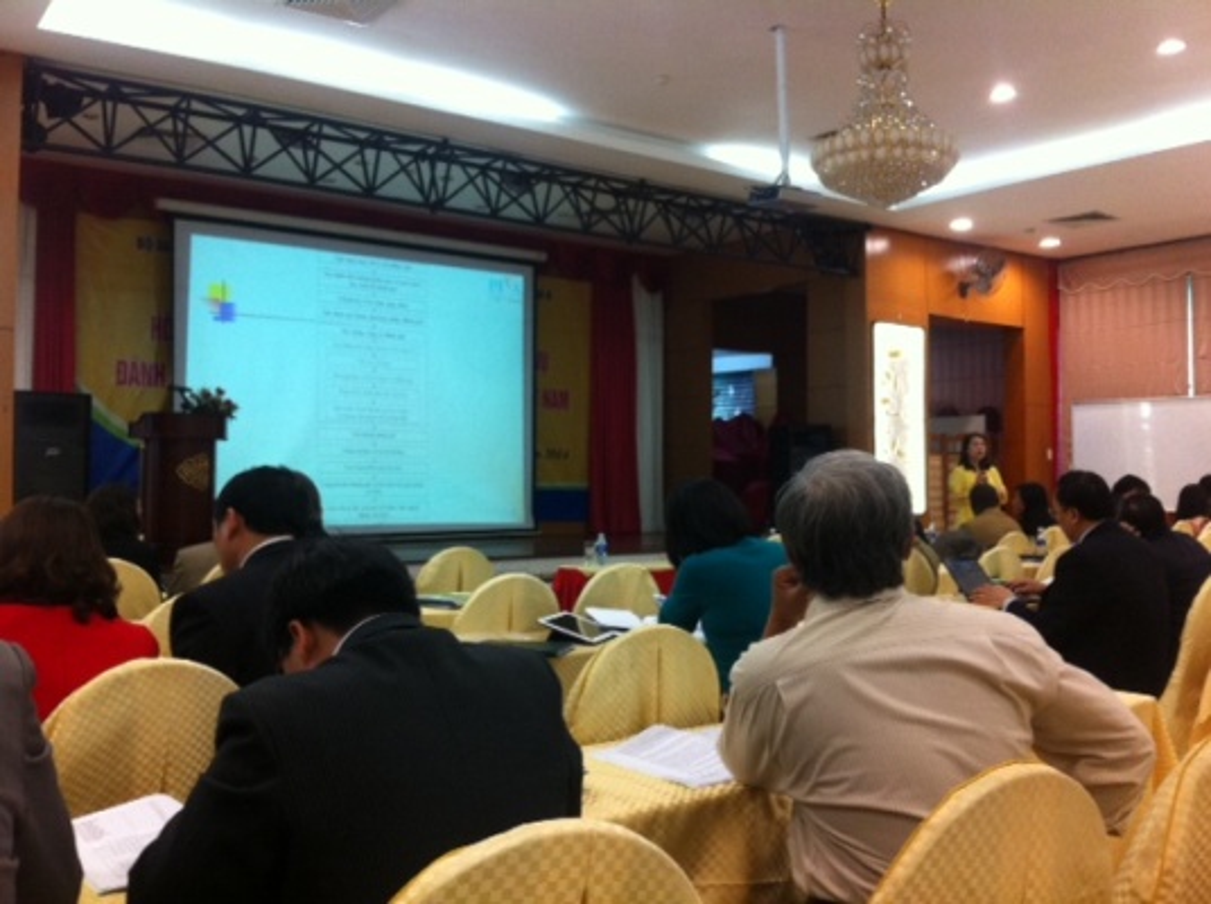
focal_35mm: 35
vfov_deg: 40.6
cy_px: 452
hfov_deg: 52.7
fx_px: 1222
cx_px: 606
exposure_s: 1/15
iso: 160
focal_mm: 3.85
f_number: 2.8
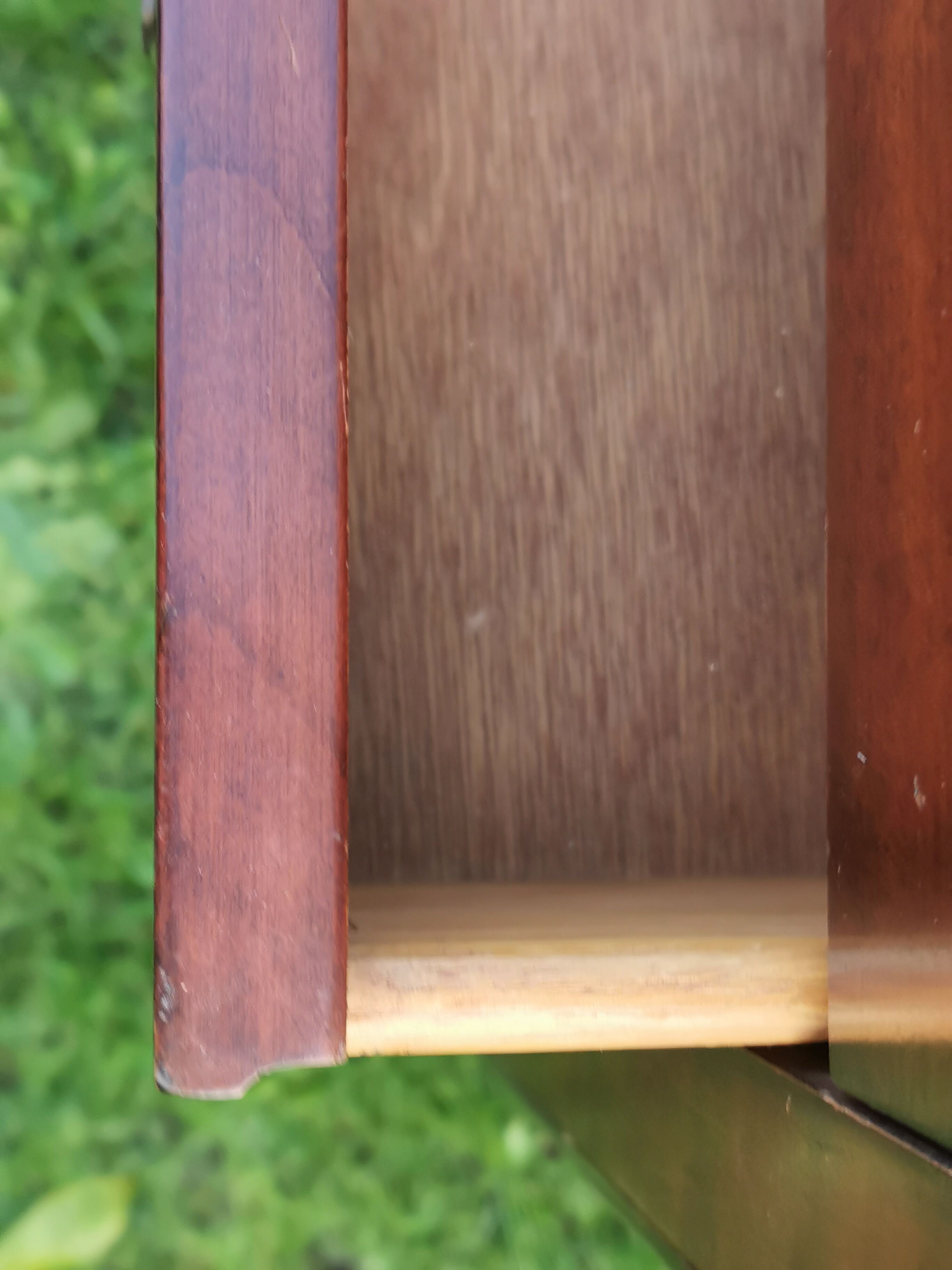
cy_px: 635
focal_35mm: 67
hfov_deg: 21.9
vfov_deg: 29.0
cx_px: 476
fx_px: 2457
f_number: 1.6
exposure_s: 1/100
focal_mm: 5.56
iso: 80
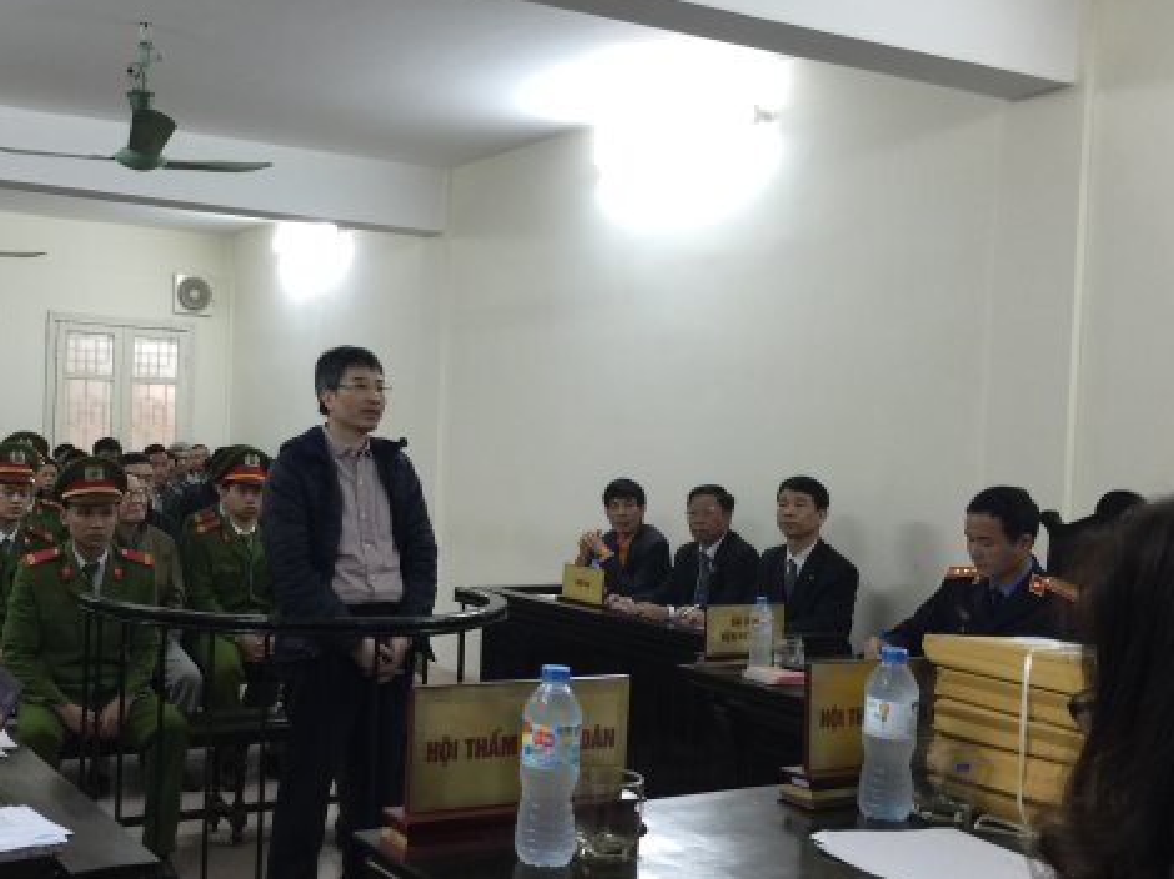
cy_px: 487
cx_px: 426
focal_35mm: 41
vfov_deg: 35.1
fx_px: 1390
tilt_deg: -2.9
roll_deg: -4.2
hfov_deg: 45.3
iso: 40
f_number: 2.2
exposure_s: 1/17
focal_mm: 4.15
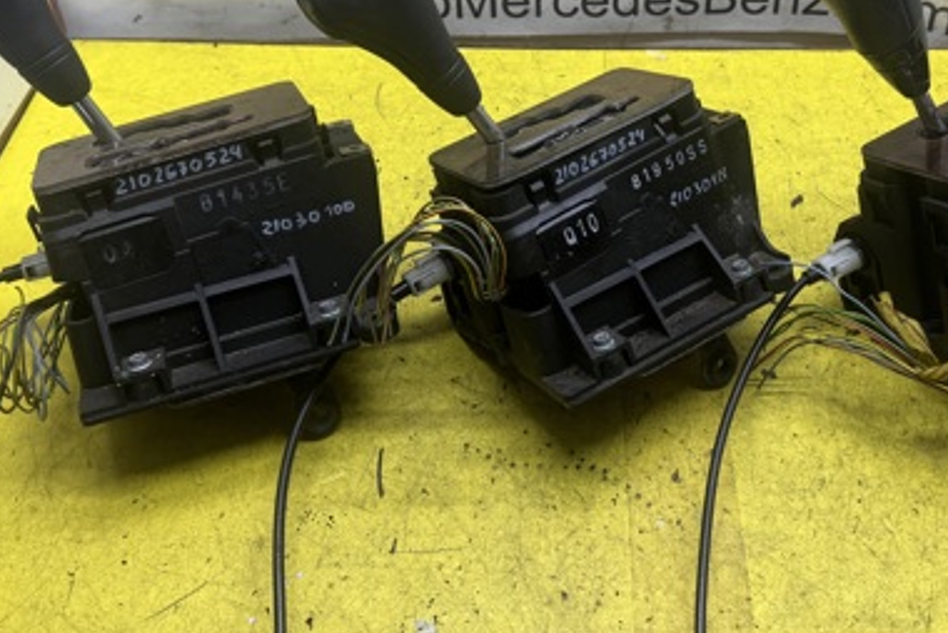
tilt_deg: -38.4
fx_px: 1107
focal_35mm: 42
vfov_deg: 31.2
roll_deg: -1.9
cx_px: 586
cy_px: 130
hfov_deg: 46.0
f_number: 1.78
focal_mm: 6.76
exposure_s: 1/121
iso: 80
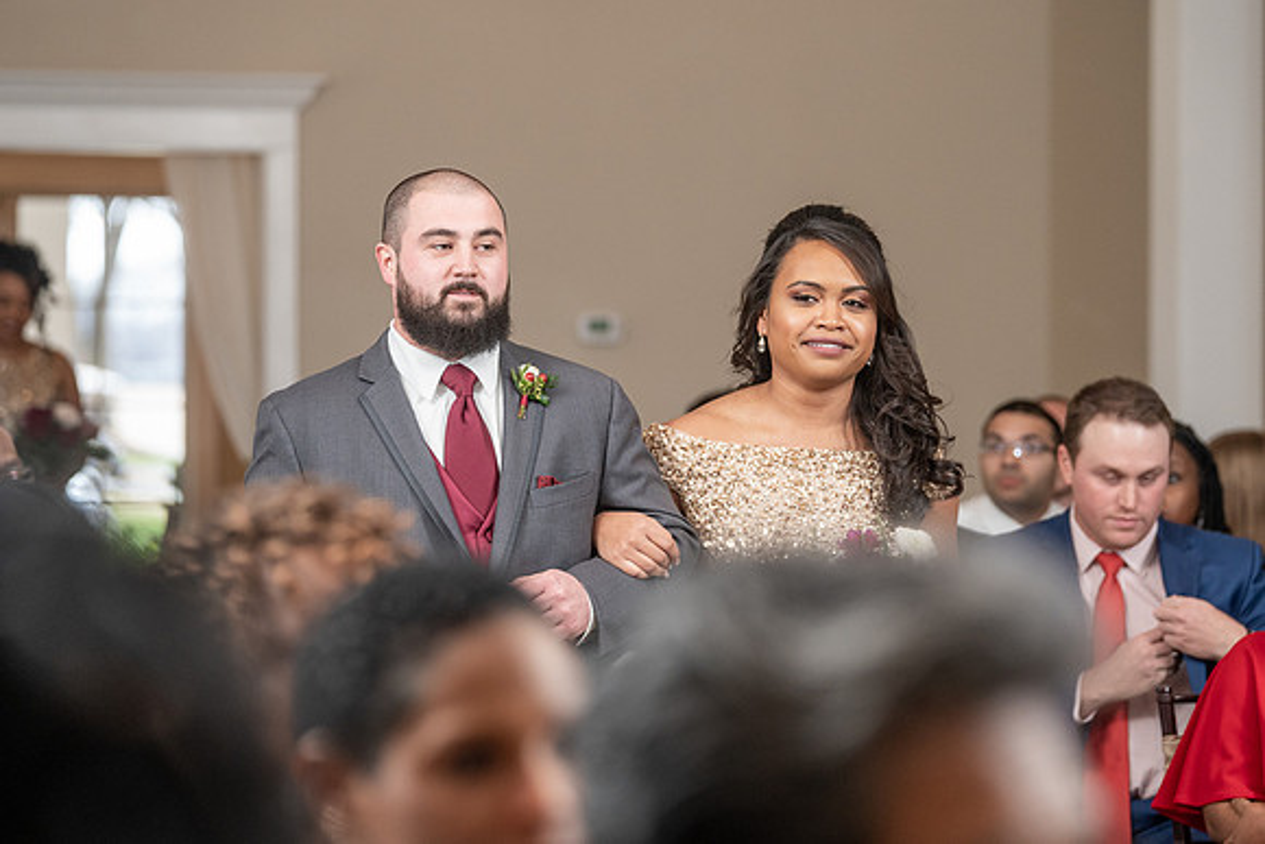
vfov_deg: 8.4
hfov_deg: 12.6
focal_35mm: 163
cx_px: 716
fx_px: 5736
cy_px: 411
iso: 2000
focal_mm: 138
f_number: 4
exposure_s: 1/200
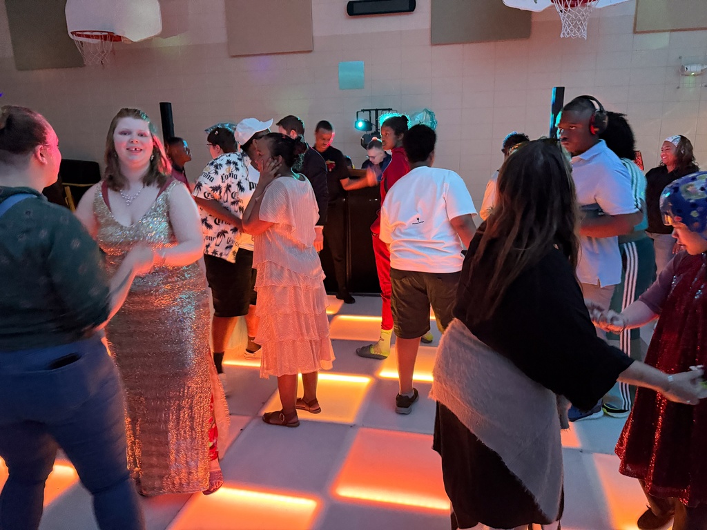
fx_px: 490
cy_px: 265
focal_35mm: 24
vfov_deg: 56.8
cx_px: 354
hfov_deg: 71.6
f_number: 1.8
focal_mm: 6.76
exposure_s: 1/30
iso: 1250
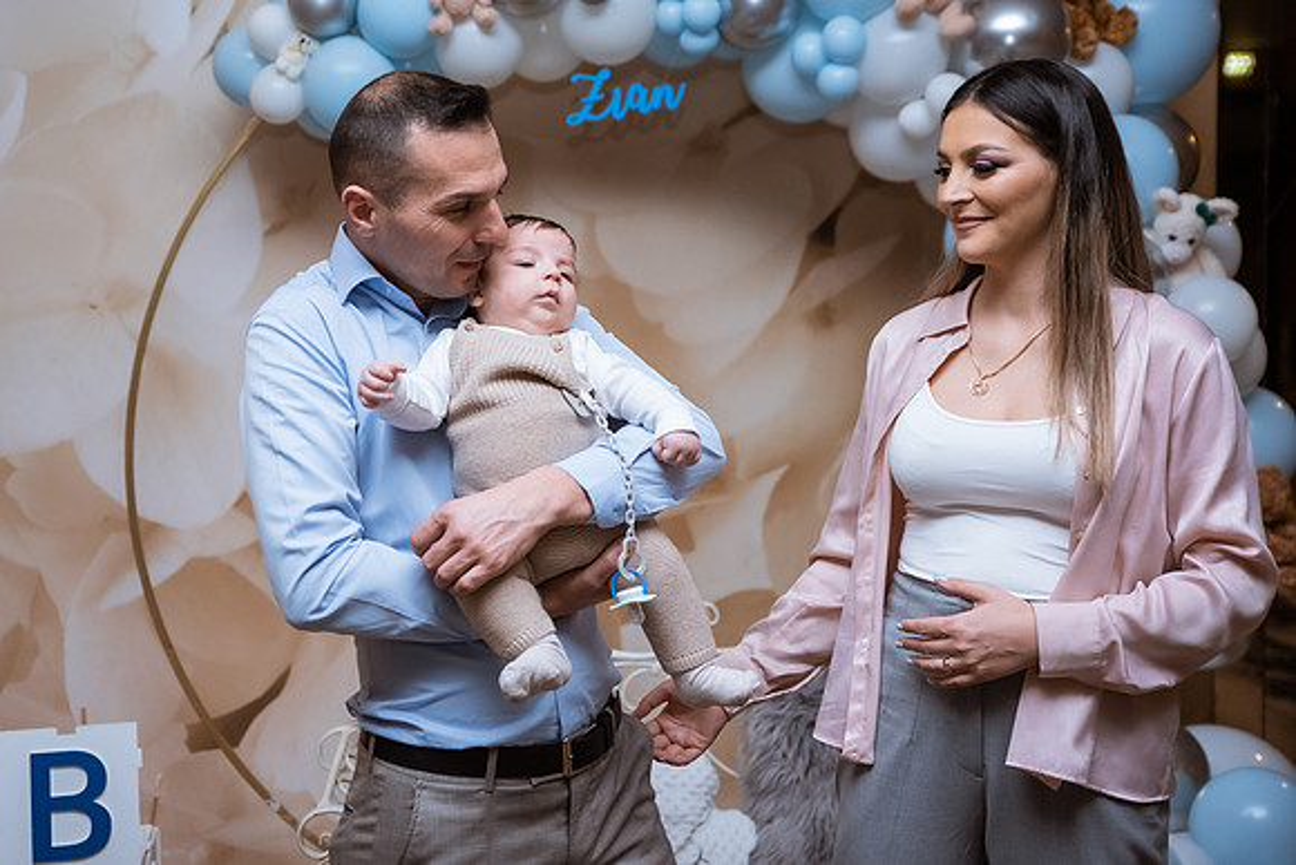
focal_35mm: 50
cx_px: 586
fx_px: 1815
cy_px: 391
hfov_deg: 39.3
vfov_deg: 26.8
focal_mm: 46
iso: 2000
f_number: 2.8
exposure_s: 1/160
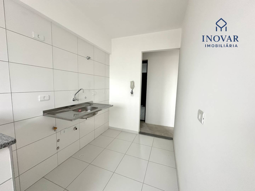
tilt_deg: -4.6
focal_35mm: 14
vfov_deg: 85.7
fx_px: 103
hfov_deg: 102.1
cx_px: 128
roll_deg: -2.2
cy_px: 96
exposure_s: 1/99
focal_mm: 2.22
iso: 160
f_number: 2.2
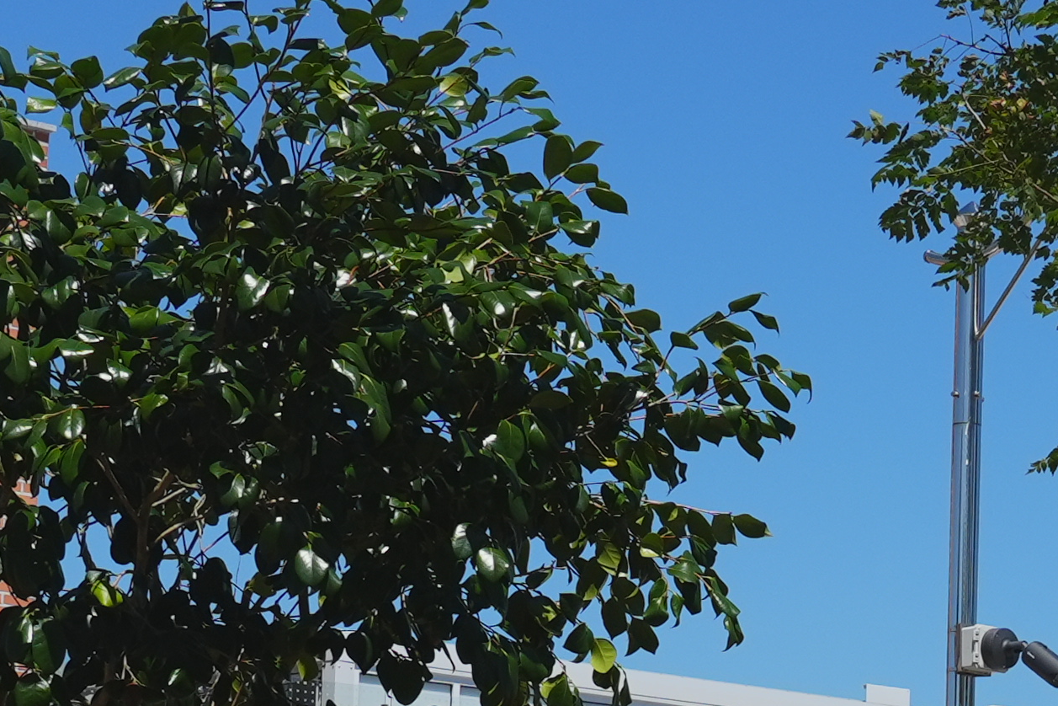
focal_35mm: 145
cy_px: 1159
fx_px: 4261
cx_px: 1602
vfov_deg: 9.1
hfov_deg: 13.3
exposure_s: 1/1000
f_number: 8
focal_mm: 26
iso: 200
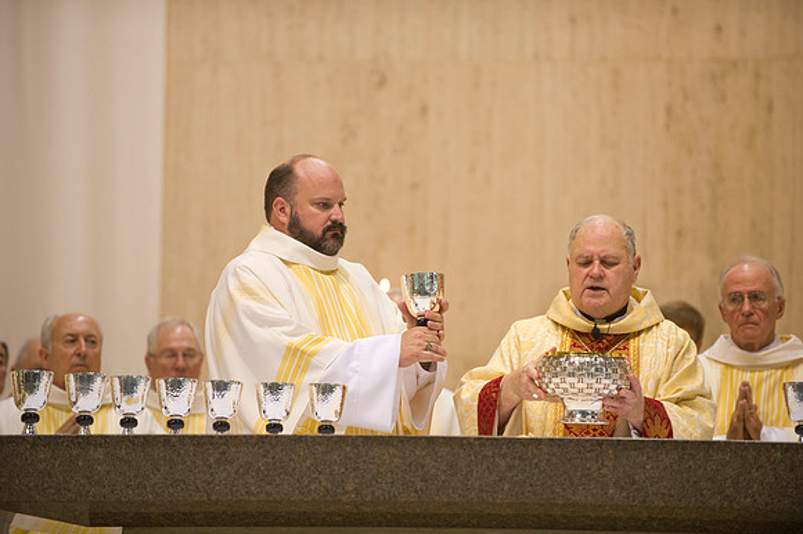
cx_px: 402
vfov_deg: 7.6
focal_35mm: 180
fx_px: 4013
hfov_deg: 11.4
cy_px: 267
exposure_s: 1/100
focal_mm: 180
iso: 2000
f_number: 2.8
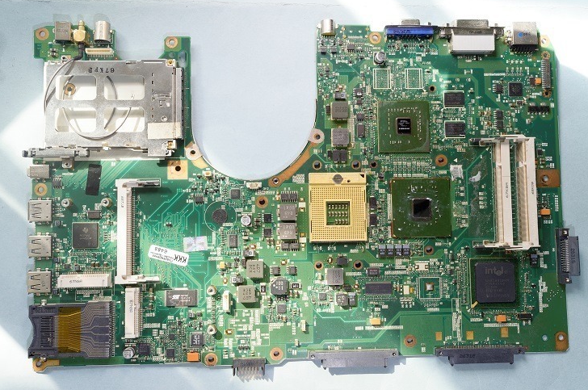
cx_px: 301
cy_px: 190
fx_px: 554
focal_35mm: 34
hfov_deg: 55.9
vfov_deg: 38.8
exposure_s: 1/10
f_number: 8
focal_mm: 22
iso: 100
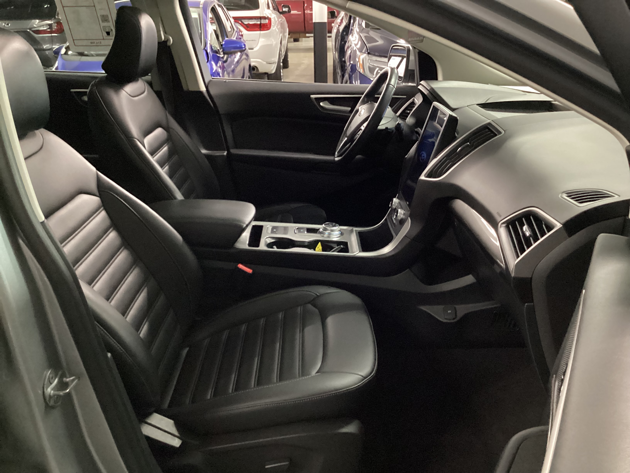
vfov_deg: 45.4
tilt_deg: -24.3
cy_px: 236
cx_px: 315
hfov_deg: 58.4
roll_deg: +1.3
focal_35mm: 31
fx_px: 564
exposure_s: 1/25
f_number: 2.4
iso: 500
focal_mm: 3.3
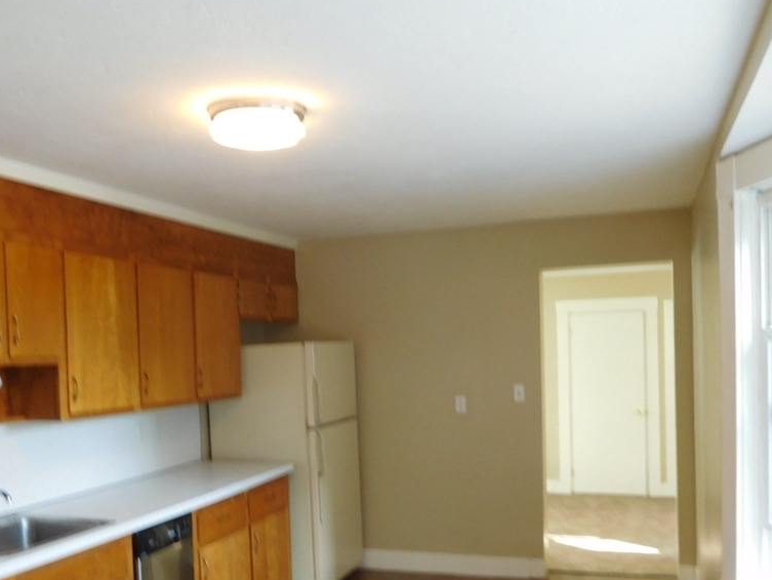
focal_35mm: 34
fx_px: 758
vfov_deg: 41.3
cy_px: 381
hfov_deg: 53.9
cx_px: 378
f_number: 3.4
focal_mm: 4.5
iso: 200
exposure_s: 1/30
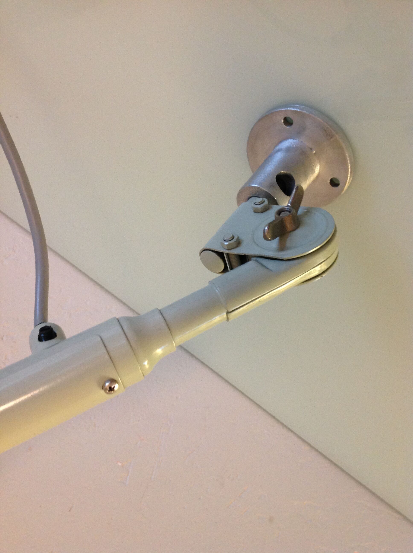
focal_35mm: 35
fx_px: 558
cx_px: 206
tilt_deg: -34.8
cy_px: 276
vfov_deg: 52.7
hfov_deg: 40.6
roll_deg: -38.7
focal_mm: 4.28
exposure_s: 1/17
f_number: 2.4
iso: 250
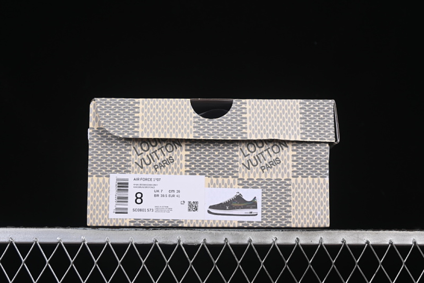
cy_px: 142
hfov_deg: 27.0
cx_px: 212
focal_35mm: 75
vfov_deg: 18.2
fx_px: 883
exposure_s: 1/80
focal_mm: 50
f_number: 8
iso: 160
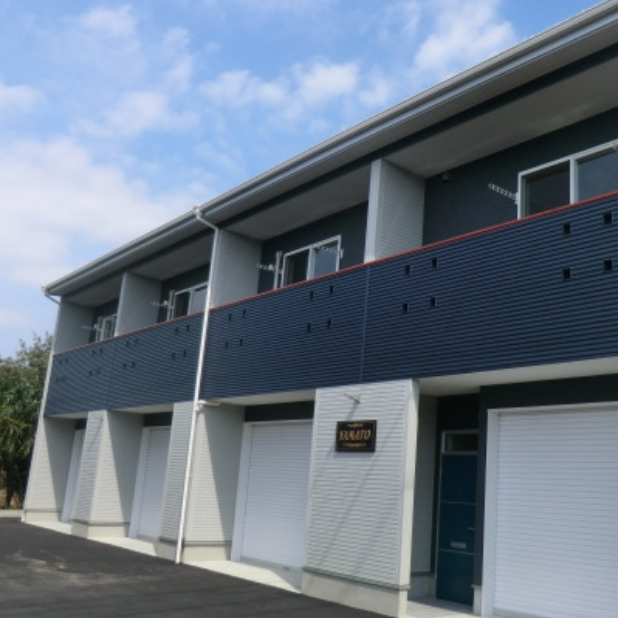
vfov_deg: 48.4
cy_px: 321
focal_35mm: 34
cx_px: 424
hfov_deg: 47.5
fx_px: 687
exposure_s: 1/1000
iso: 80
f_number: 3.2
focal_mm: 4.3
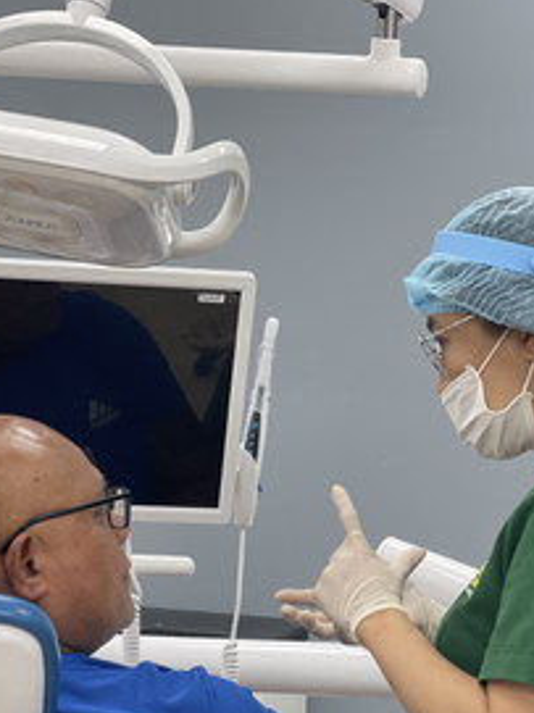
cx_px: 291
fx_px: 2429
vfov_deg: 16.7
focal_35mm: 118
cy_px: 476
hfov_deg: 12.5
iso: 125
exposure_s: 1/100
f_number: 2.2
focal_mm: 7.5
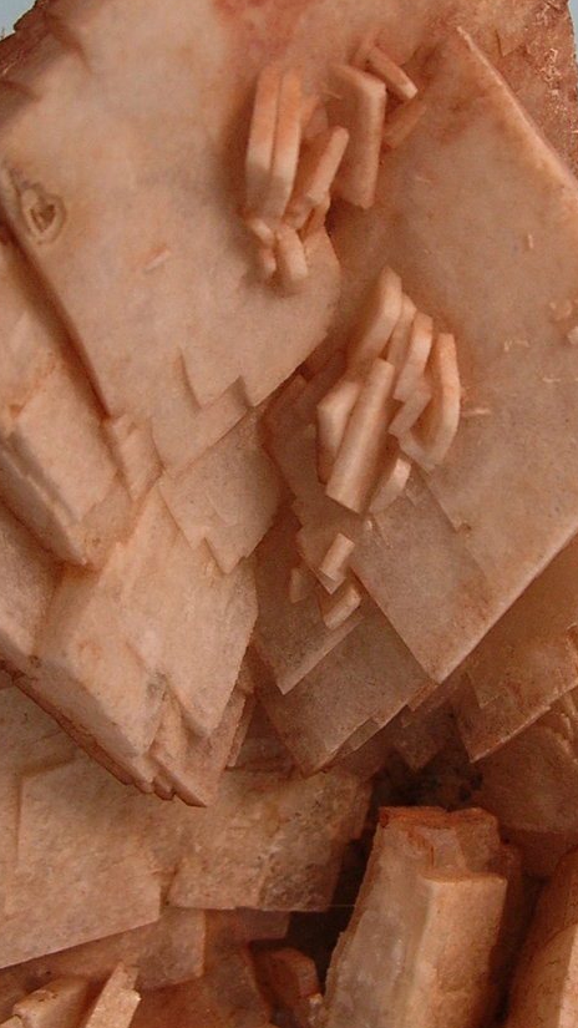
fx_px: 2071
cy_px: 467
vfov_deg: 27.9
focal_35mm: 76
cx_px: 393
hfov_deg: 15.8
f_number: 2.7
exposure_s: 1/69.8
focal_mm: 6
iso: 50
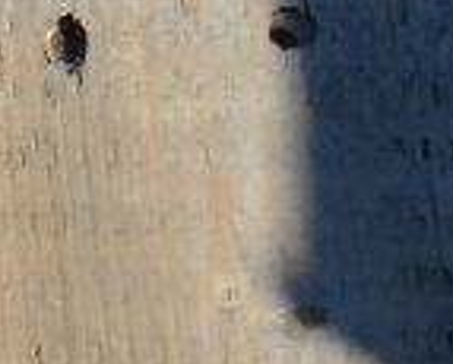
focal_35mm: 399
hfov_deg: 4.6
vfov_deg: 3.3
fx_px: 5359
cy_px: 2352
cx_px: -906
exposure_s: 1/250
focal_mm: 27
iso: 100
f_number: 8
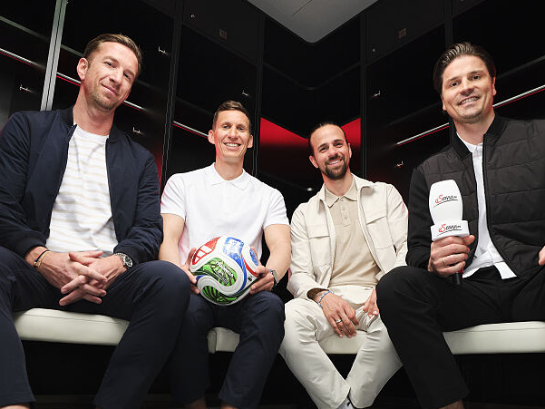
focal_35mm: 31
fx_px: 488
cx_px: 291
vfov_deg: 44.5
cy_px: 287
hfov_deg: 58.3
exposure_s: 1/125
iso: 1600
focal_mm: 20
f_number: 5.6
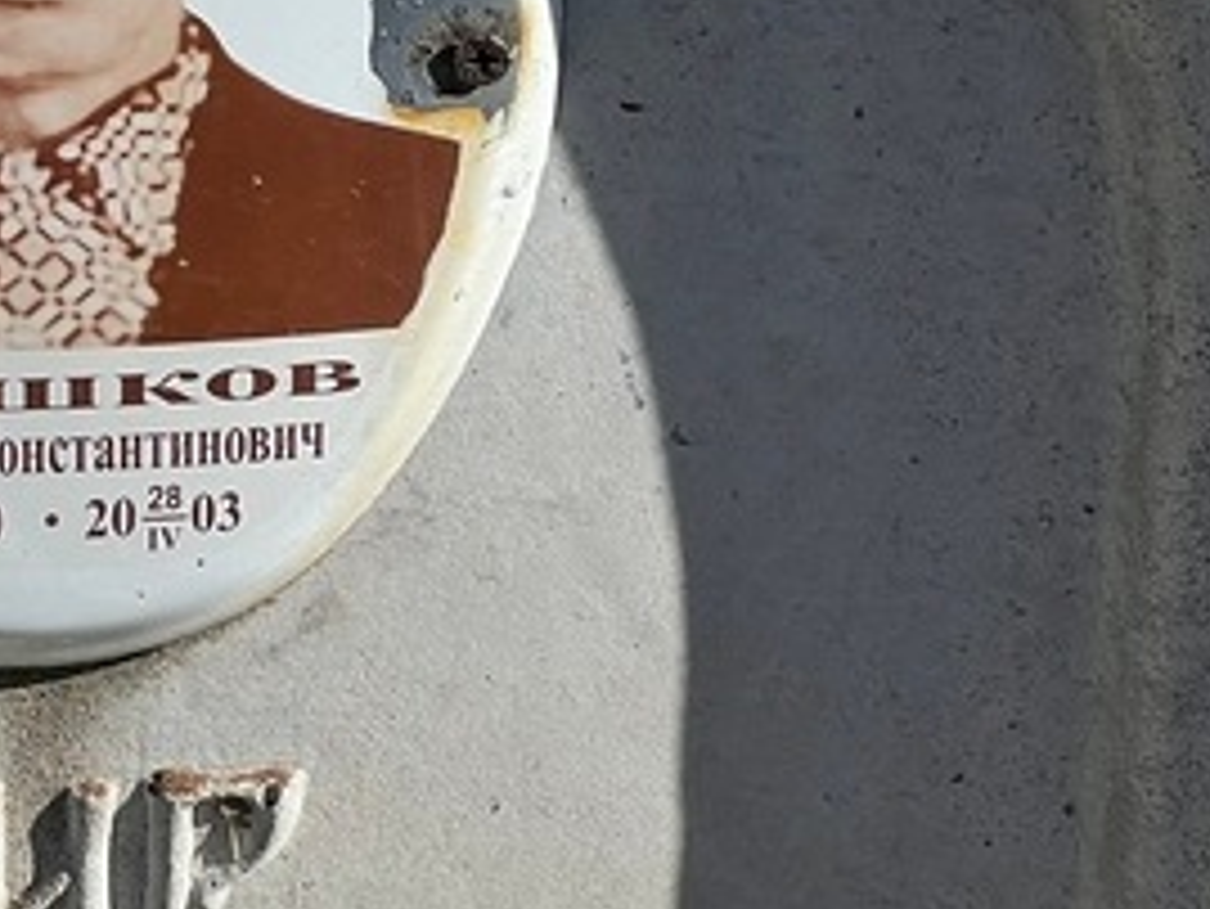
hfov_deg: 8.6
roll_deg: +0.7
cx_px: -81
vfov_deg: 6.5
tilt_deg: -28.2
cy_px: 72
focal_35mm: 229
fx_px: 8008
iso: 32
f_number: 2.8
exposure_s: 1/911
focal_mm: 9
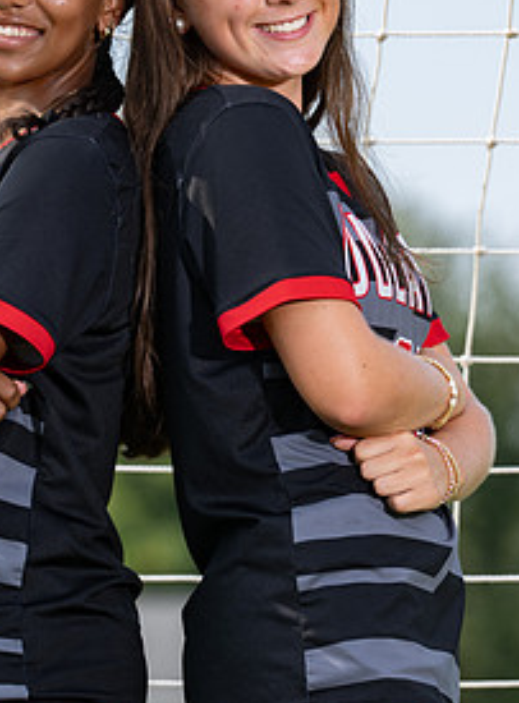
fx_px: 9593
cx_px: 332
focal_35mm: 475
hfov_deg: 3.1
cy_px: 355
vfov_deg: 4.2
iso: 160
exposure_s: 1/400
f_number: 5.6
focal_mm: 200
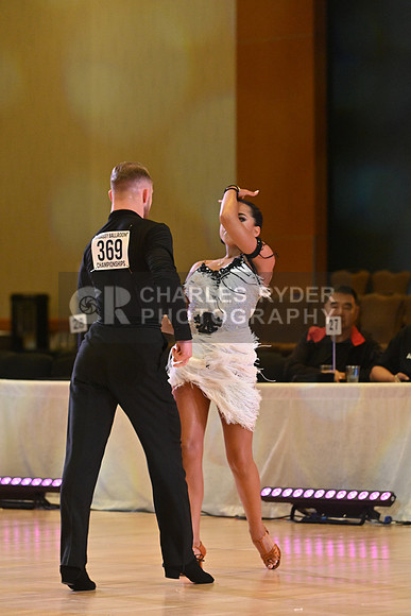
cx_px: 206
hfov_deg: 6.9
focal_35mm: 200
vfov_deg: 10.3
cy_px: 308
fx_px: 3423
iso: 4000
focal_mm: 200
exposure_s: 1/400
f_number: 5.6
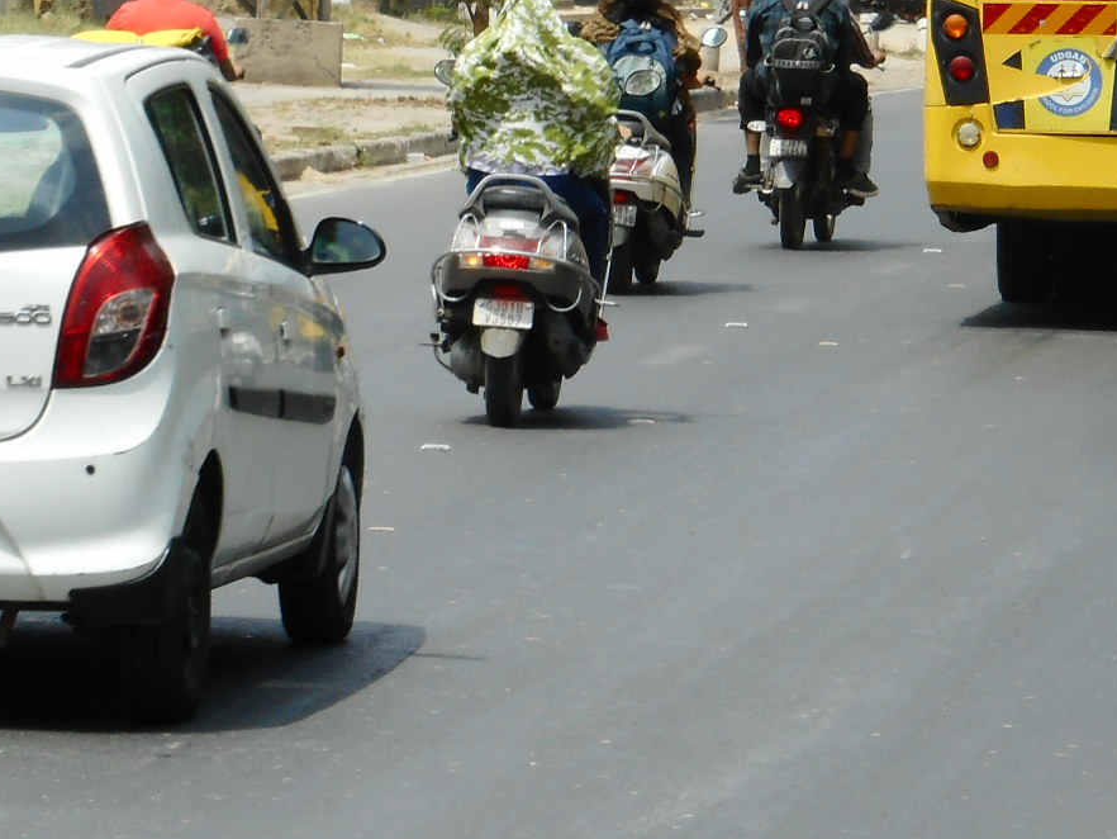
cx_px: 353
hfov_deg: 5.0
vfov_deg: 3.8
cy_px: -158
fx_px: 12717
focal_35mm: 394
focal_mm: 27.4
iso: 80
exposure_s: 1/250
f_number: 6.2
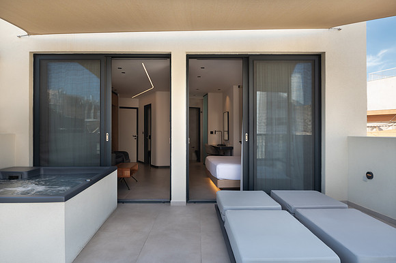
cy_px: 132
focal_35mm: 22
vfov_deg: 57.2
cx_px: 198
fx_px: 242
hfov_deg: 78.6
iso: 125
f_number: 8
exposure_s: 1/13
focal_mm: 22
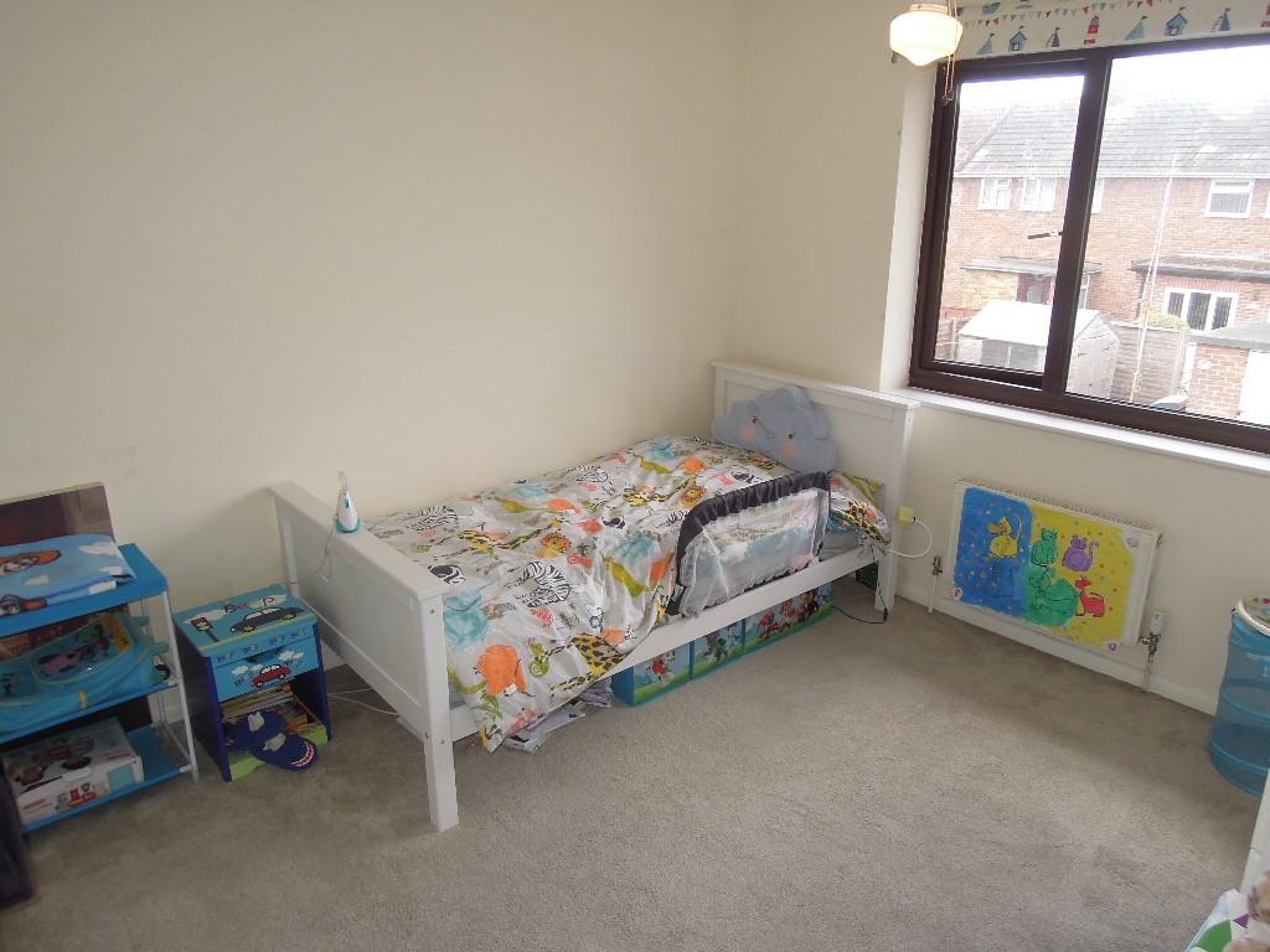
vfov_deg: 56.8
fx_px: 881
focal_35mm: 24
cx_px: 635
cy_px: 476
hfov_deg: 71.6
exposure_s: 1/160
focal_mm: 4.3
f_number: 2.8
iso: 160
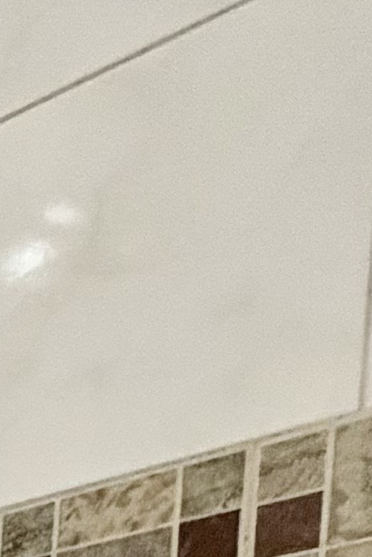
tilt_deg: -6.7
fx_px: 1487
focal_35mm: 96
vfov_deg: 15.8
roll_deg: +1.9
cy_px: 1165
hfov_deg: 9.0
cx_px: -960
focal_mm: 2.22
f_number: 2.2
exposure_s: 1/60
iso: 500
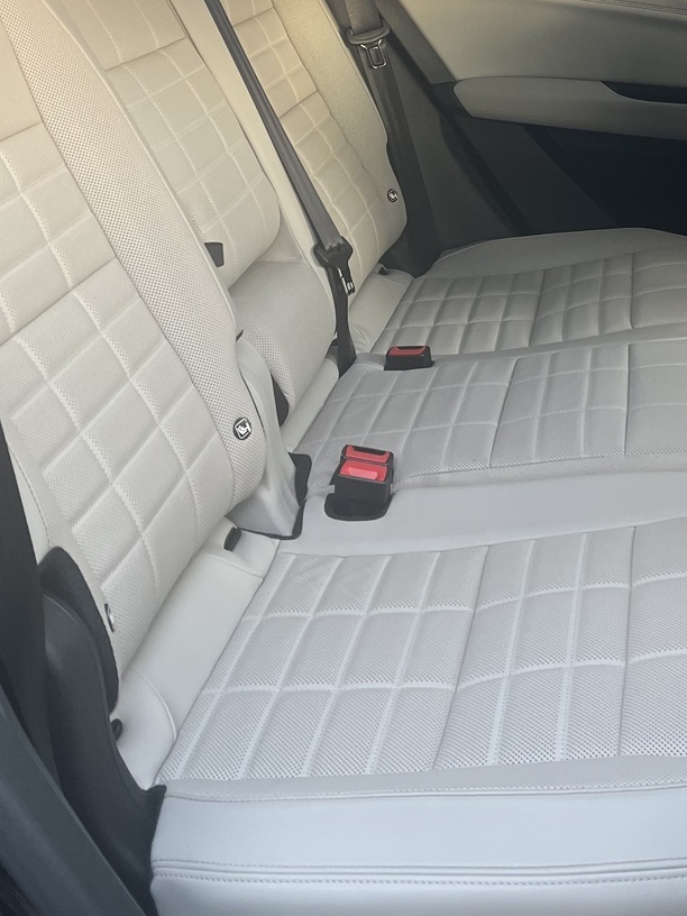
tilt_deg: -11.1
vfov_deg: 35.4
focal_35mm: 51
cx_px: 422
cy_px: 98
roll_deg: +2.7
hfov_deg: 28.5
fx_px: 1350
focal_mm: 5.7
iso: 160
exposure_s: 1/60
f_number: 1.5
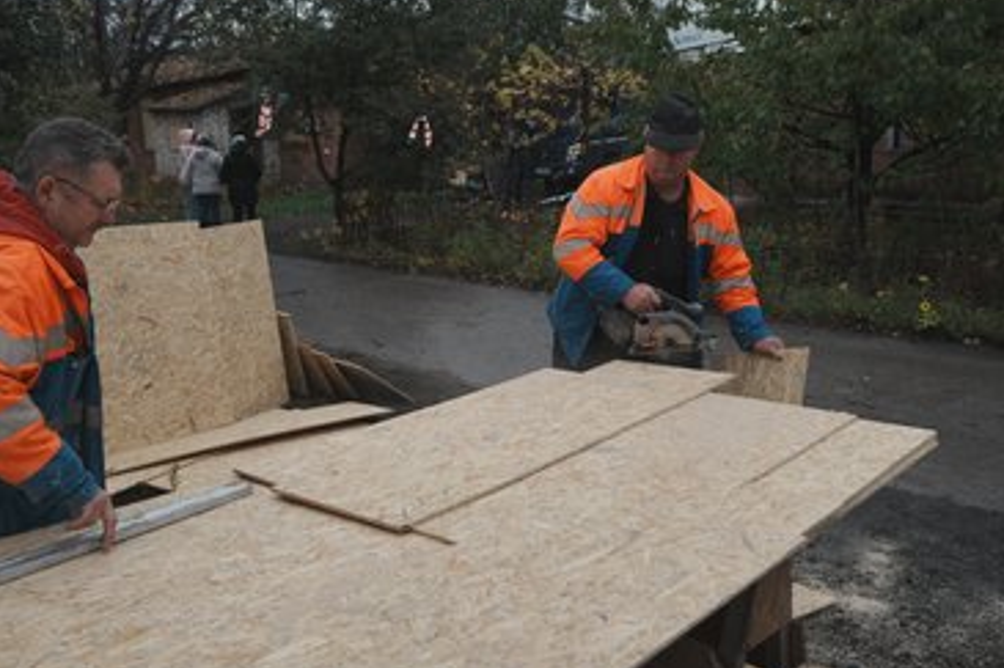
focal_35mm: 34
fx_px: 948
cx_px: 457
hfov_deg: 55.7
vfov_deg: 38.8
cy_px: 324
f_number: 4.5
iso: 200
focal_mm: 31
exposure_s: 1/640
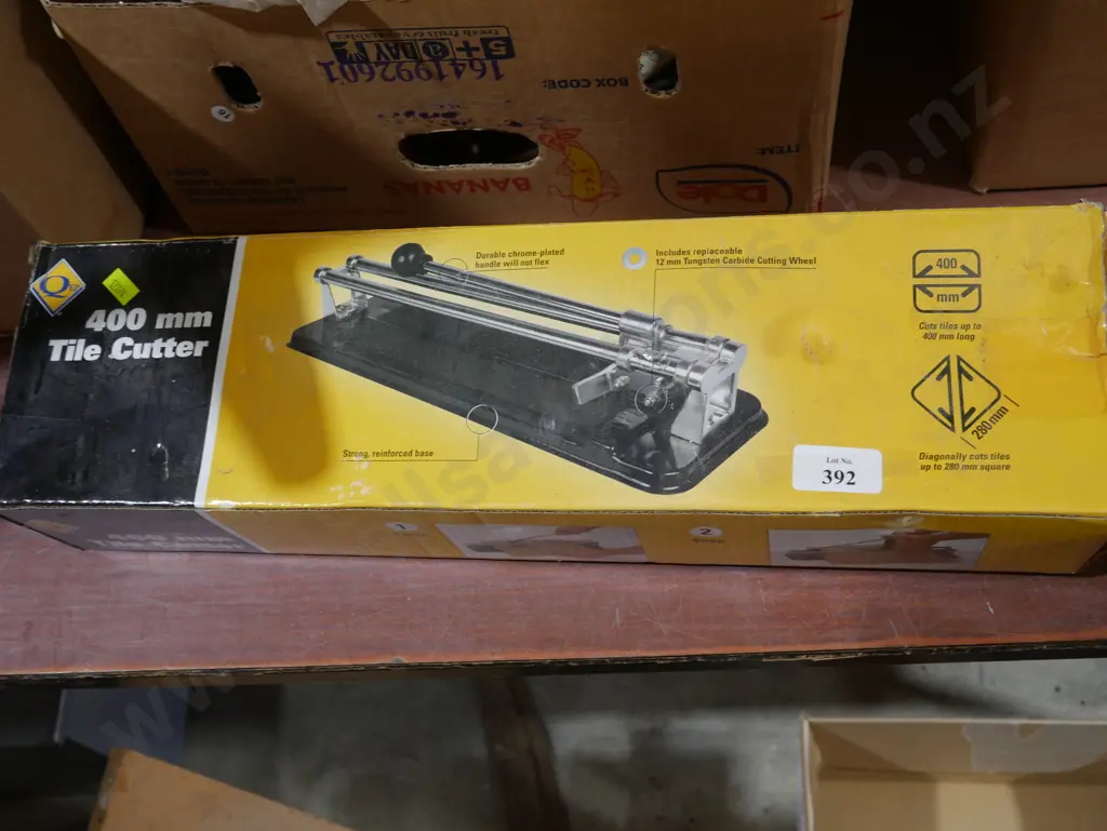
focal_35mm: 40
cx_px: 554
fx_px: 1280
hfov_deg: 46.8
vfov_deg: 36.0
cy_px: 416
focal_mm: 20
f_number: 4.4
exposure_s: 1/60
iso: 400
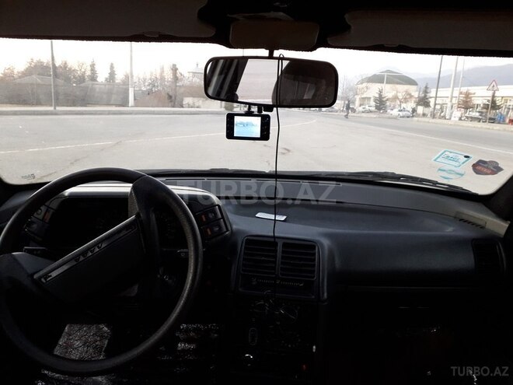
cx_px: 256
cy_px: 192
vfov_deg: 51.4
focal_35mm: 27
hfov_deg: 65.3
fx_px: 400
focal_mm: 3.6
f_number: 1.9
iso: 160
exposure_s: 1/33
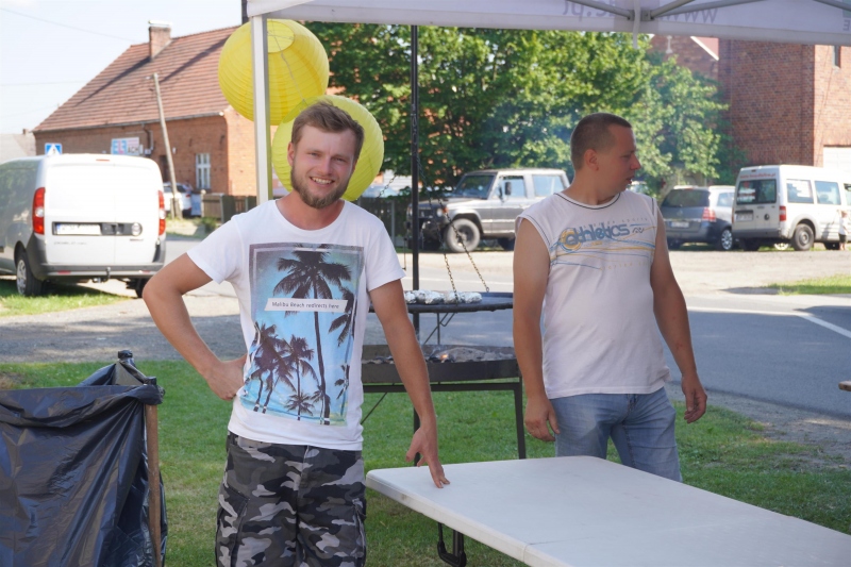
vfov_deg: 23.2
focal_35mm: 58
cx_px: 426
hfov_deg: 34.2
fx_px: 1383
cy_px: 284
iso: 125
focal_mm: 39
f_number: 5.6
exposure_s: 1/160
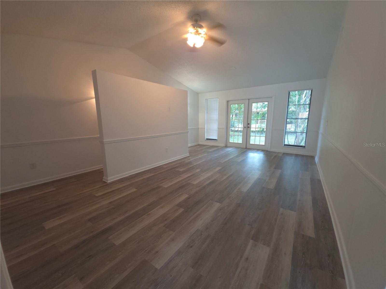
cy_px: 144
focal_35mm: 13
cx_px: 193
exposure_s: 1/30
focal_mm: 2.2
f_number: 1.9
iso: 250
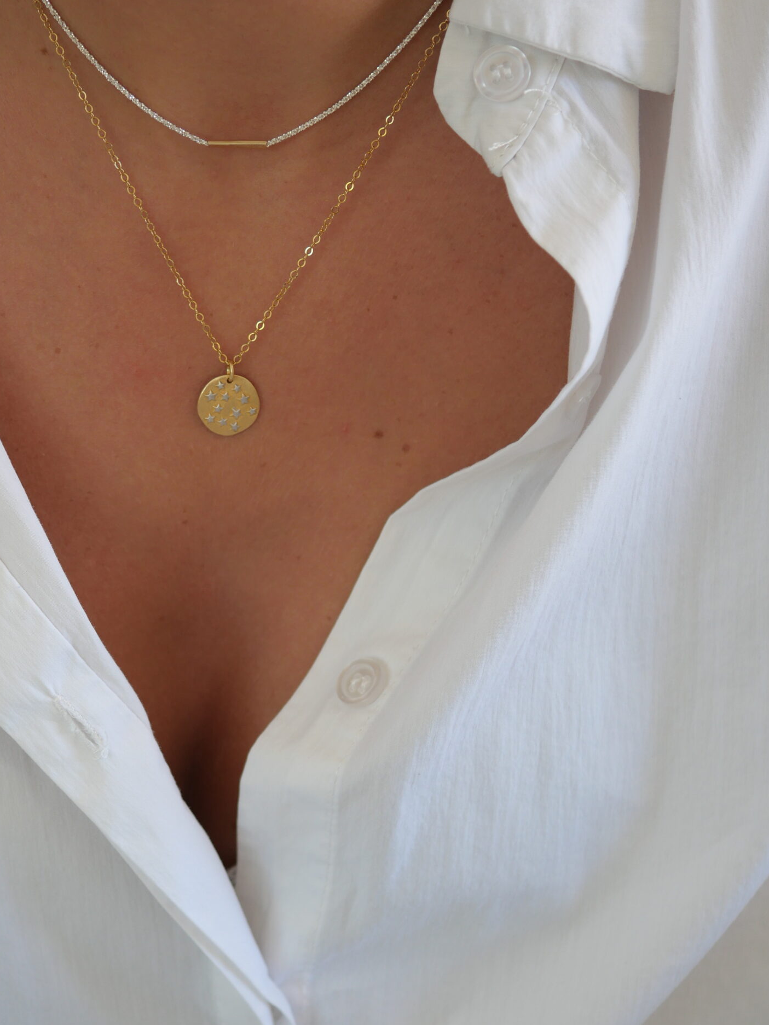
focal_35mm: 82
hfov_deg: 18.0
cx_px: 290
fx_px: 2429
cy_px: 558
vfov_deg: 23.8
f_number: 2.8
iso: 200
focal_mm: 30
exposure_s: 1/100
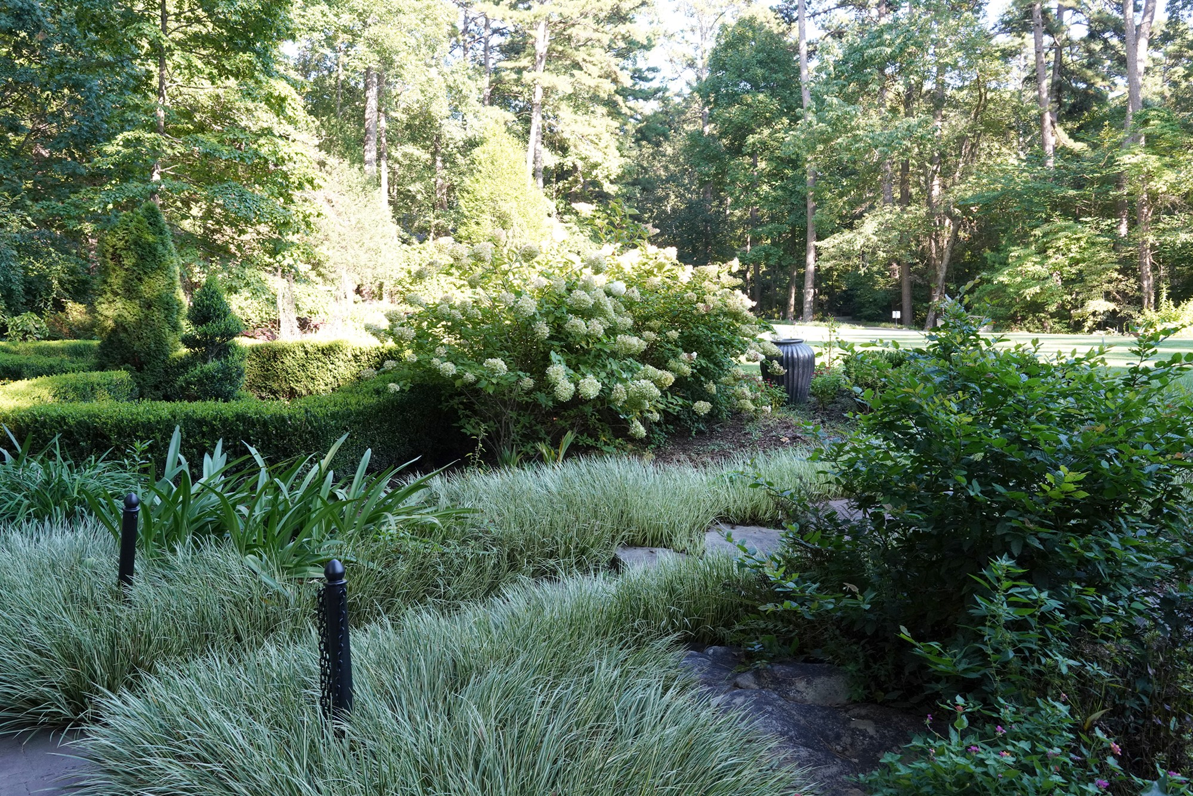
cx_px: 596
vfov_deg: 46.4
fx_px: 928
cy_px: 398
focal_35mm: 28
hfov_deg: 65.5
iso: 1600
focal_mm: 28
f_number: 13
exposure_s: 1/100
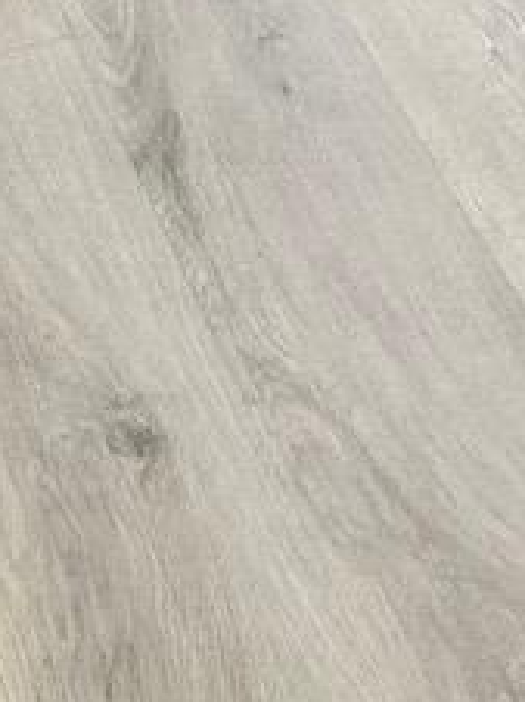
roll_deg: -0.8
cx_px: 1227
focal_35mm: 177
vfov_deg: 9.2
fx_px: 3586
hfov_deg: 7.8
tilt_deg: -10.6
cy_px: -1329
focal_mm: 5.7
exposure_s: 1/120
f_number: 1.5
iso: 64
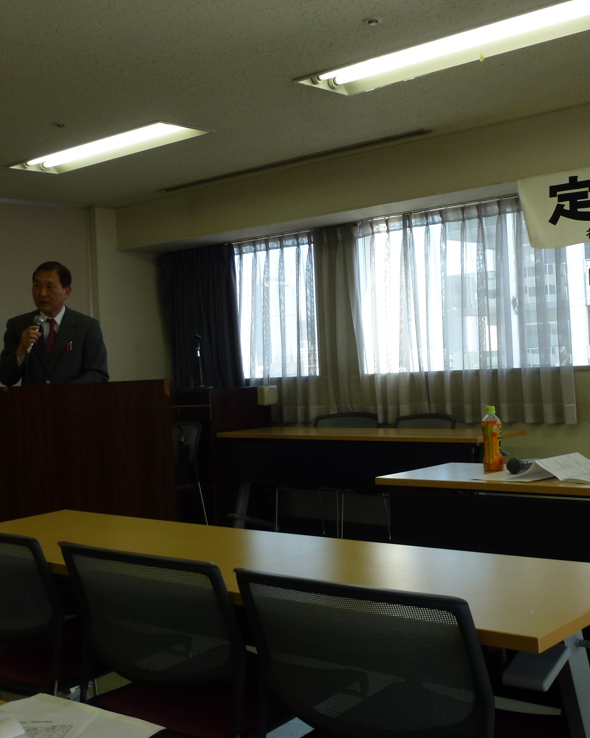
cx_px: 355
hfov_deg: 34.8
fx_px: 939
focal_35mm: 43
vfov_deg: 42.9
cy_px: 369
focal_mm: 5.9
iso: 100
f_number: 3.6
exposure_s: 1/100
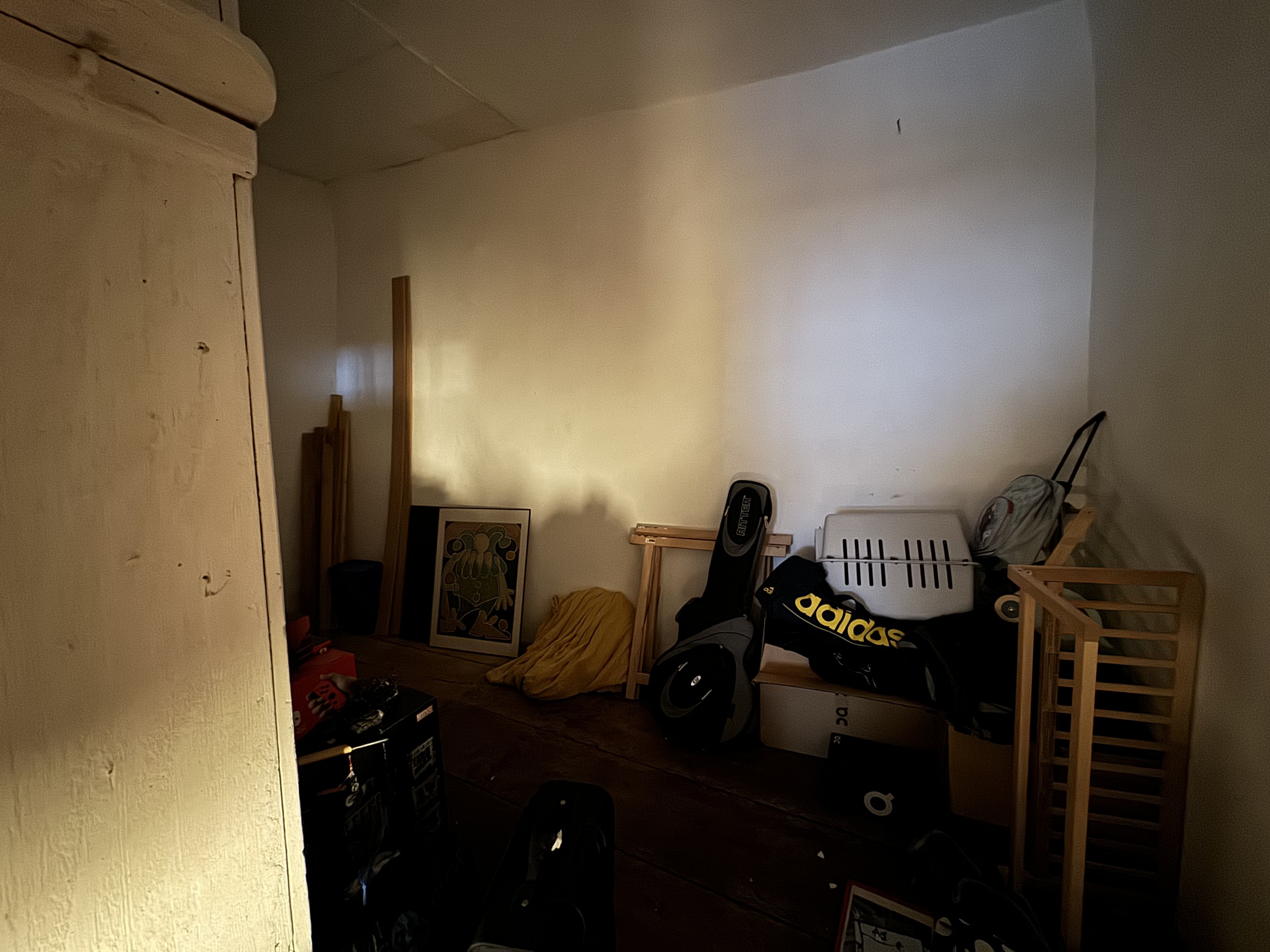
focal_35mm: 14
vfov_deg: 85.7
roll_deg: +1.3
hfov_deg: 102.1
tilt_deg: -4.2
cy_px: 476
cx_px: 635
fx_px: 514
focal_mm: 2.22
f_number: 2.2
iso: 1250
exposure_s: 1/10
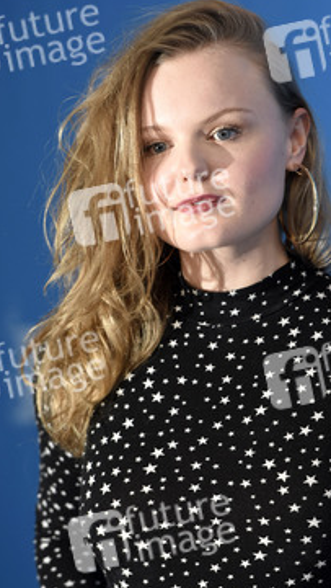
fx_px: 4890
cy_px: 289
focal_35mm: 314
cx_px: 199
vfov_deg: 6.9
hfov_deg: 3.9
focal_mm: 180
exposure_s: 1/320
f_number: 3.5
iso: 640
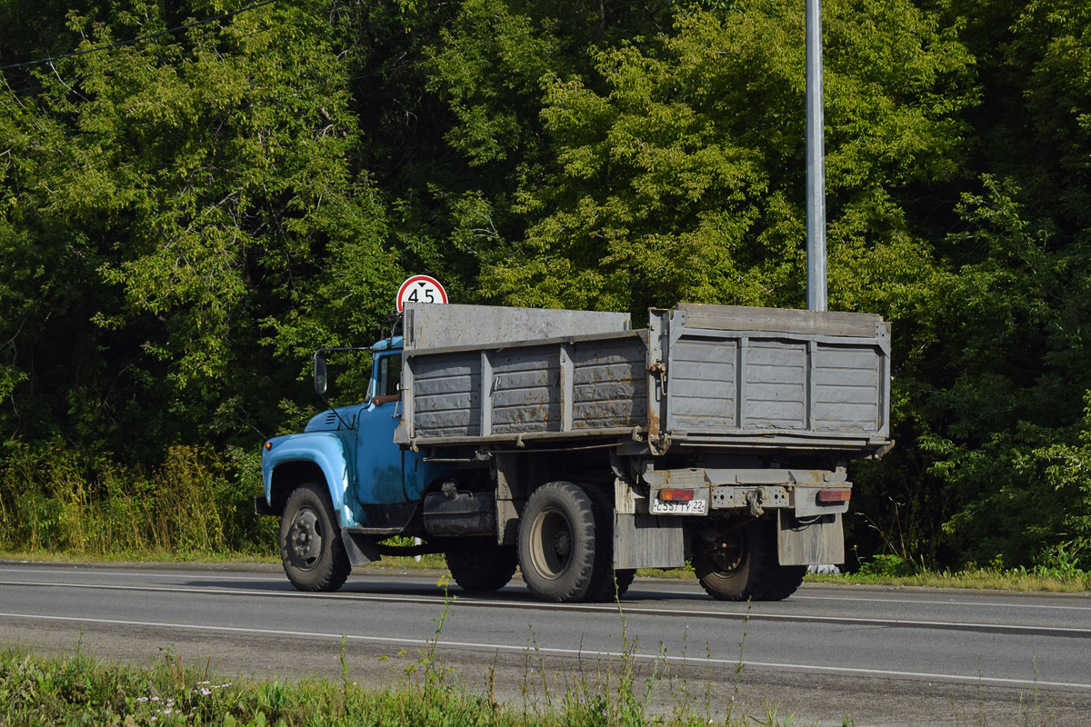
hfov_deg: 24.6
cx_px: 546
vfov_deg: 16.6
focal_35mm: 82
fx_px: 2500
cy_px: 364
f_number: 6.3
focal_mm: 55
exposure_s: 1/1250
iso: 200
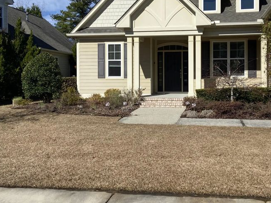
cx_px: 163
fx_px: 321
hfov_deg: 45.5
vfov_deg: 35.0
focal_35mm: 41
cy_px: 77
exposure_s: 1/5236
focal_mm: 4.25
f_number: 1.8
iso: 32
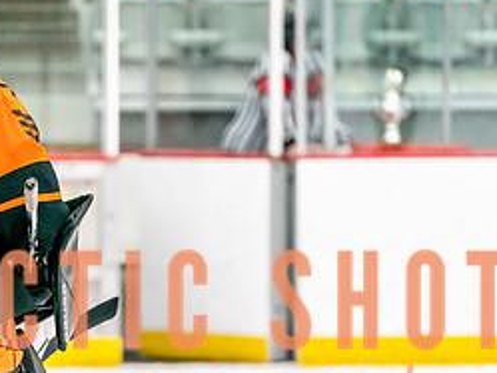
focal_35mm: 349
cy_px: 300
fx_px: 5013
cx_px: 6
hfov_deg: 5.7
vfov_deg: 4.3
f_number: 2.8
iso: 3200
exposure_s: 1/1250
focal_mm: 156
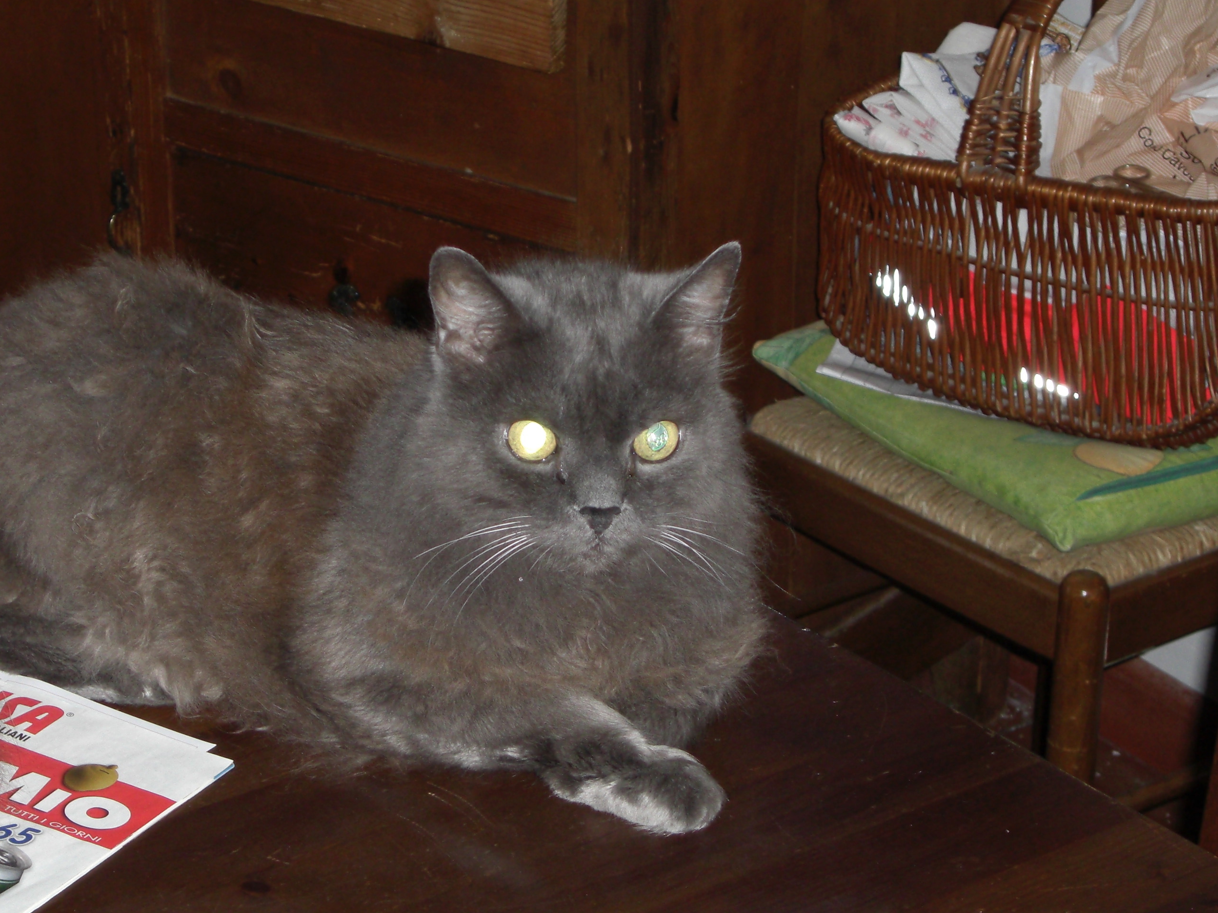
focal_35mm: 97
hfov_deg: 20.2
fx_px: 3413
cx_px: 490
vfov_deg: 15.2
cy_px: 425
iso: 200
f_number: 4
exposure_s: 1/60
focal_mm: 14.2
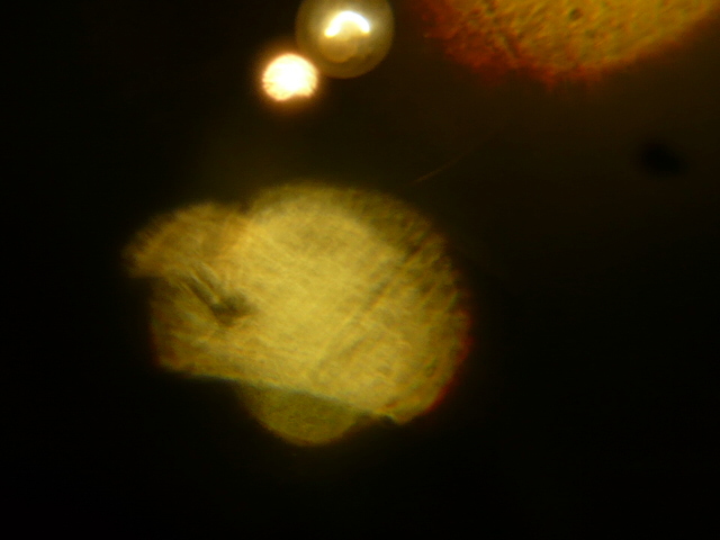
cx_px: 360
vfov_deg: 10.3
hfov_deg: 13.7
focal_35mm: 144
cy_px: 270
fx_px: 2995
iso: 100
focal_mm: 17.4
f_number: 5
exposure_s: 1/25
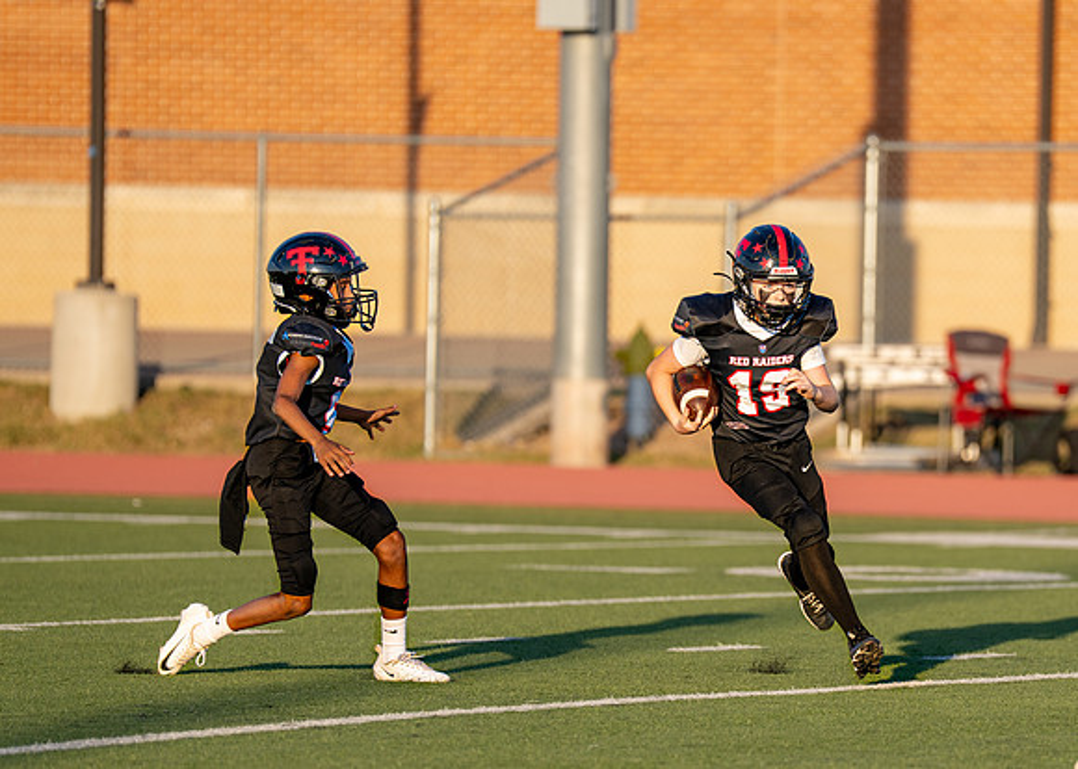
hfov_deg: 5.6
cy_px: 445
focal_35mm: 357
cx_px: 835
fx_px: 10928
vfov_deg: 4.0
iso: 100
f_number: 2.8
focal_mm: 200
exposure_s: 1/1000
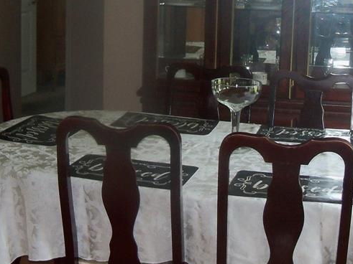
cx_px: 171
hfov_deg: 26.7
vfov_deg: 20.0
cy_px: 63
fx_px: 744
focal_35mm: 73
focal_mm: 6.2
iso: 200
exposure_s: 1/30
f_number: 3.5
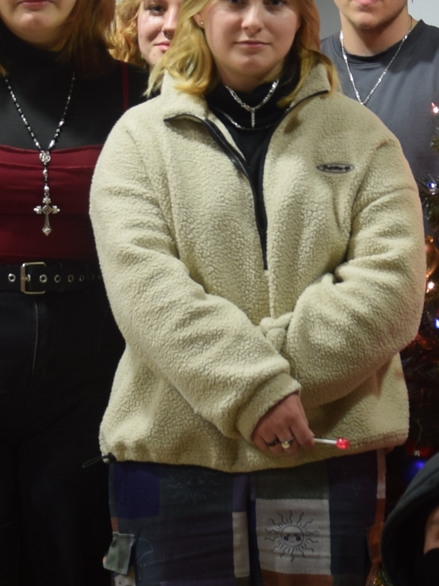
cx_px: 423
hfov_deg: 10.7
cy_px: 152
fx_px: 2337
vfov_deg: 14.2
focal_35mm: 138
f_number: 4
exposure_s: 1/4
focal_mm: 21
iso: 100
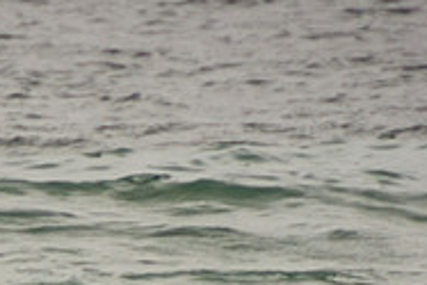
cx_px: 46
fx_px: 22126
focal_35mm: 1864
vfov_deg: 0.7
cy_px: 421
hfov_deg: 1.1
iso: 320
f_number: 5.6
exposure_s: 1/1250
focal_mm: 400
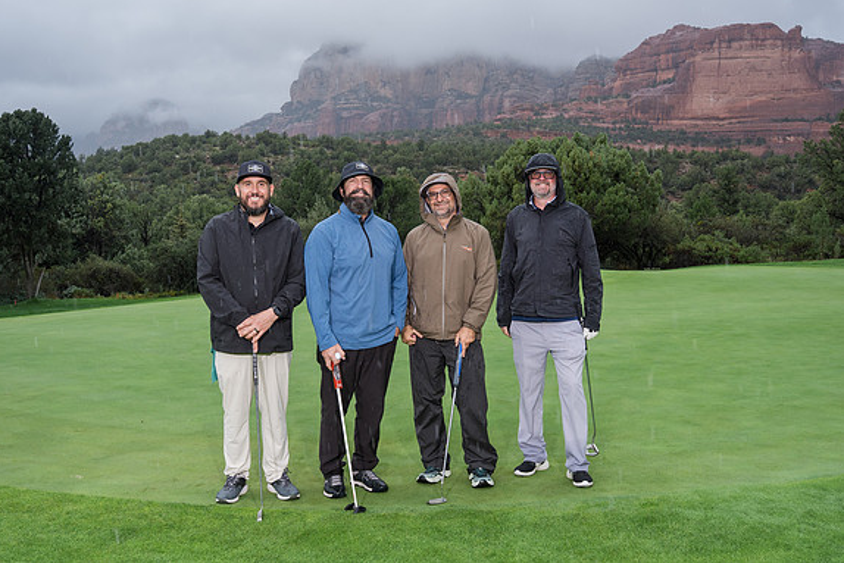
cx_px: 427
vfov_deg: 41.1
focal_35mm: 32
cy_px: 291
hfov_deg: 58.7
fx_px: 750
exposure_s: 1/400
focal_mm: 24
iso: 320
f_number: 5
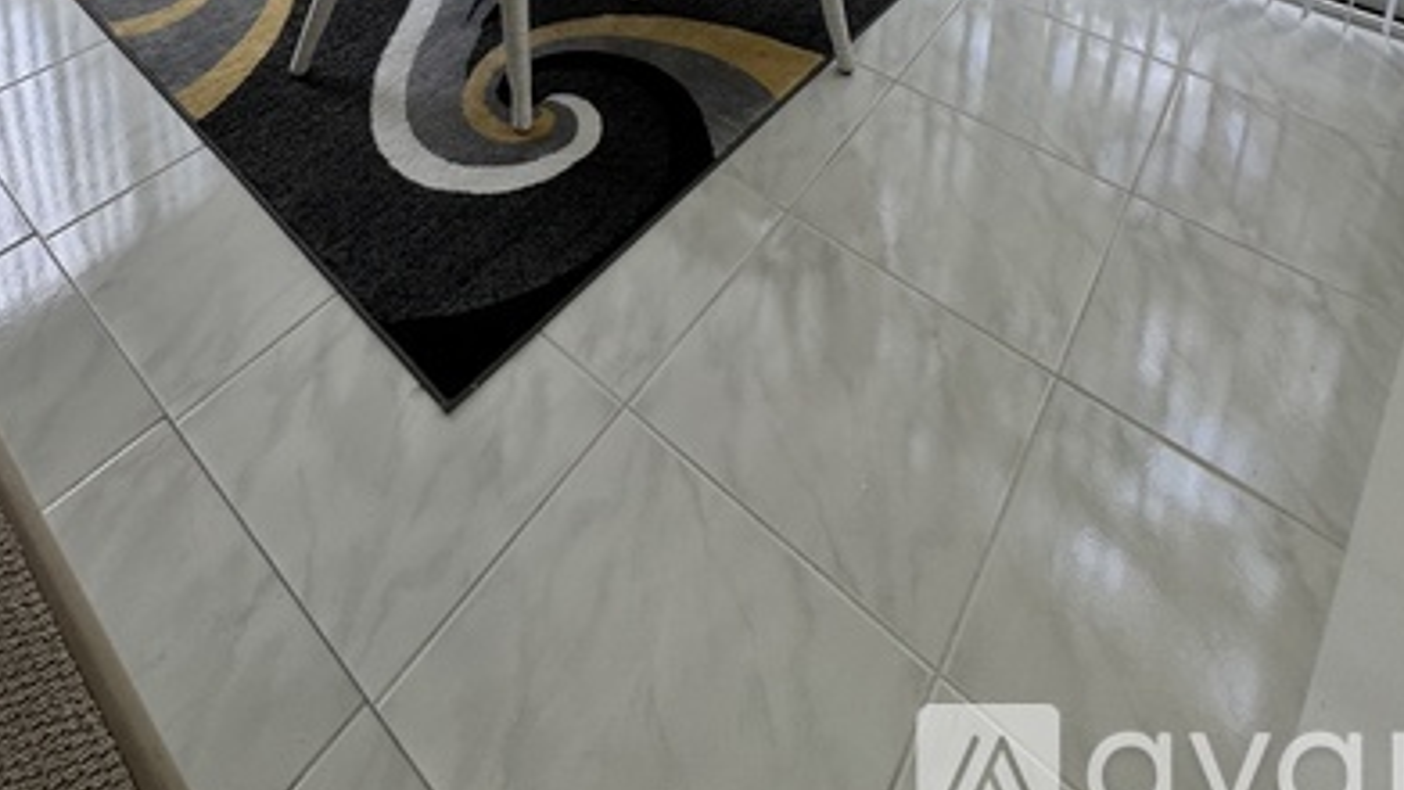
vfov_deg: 29.8
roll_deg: -0.2
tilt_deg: -15.0
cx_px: 600
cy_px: -350
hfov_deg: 71.5
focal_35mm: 26
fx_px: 968
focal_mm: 2.22
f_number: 2.2
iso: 40
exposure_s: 1/154
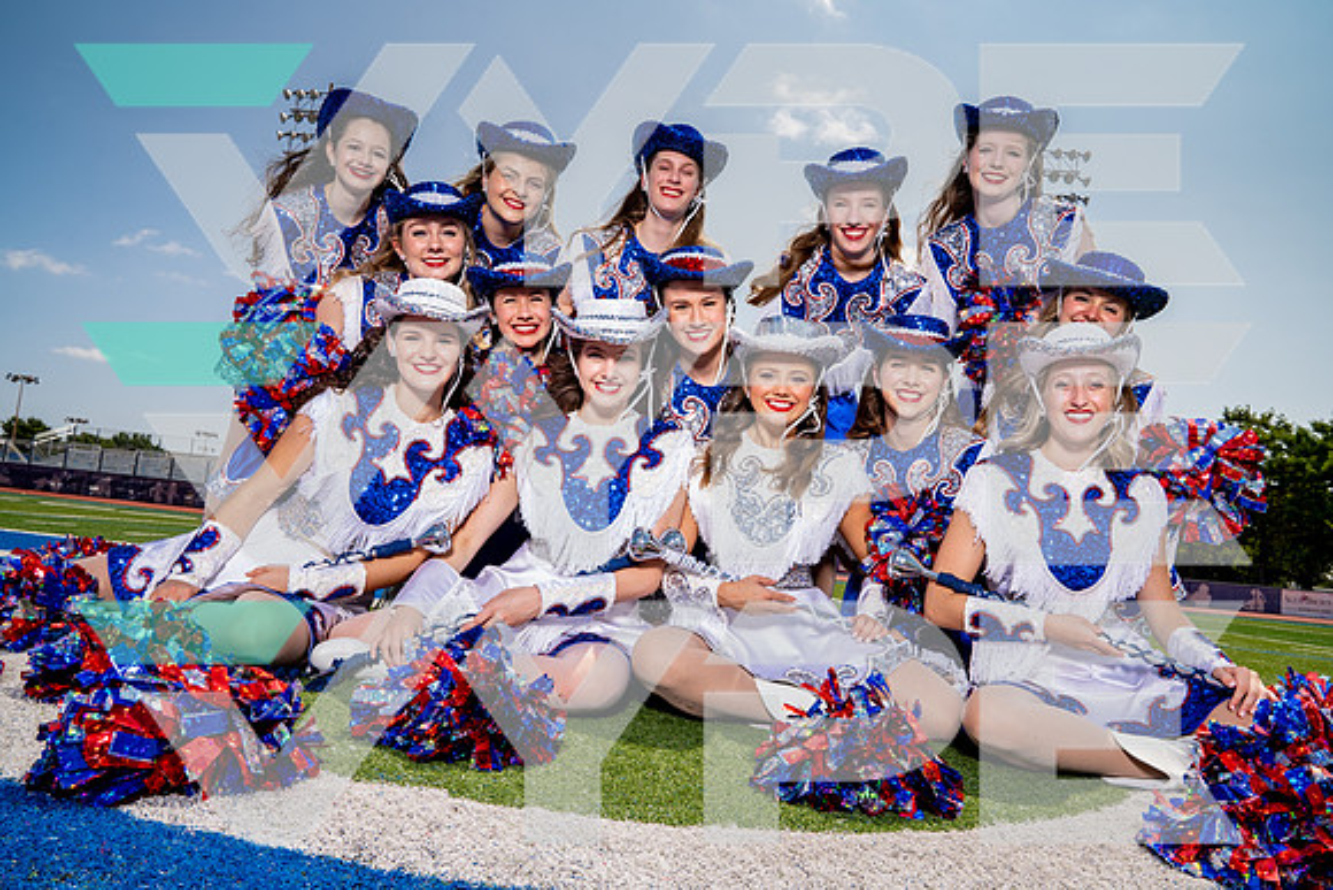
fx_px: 889
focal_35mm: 24
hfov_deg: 73.7
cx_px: 666
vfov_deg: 53.2
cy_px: 445
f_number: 11
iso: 200
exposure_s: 1/250
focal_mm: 24
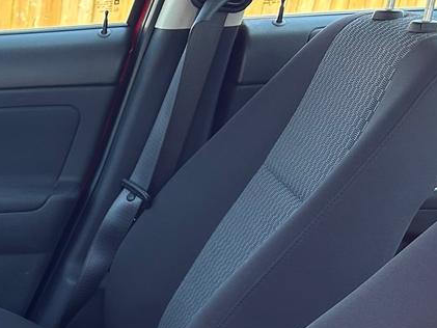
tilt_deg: -29.2
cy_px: 465
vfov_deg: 17.2
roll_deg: -1.3
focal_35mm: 79
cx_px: -155
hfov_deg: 21.9
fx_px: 998
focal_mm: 5.7
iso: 40
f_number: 1.5
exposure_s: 1/205
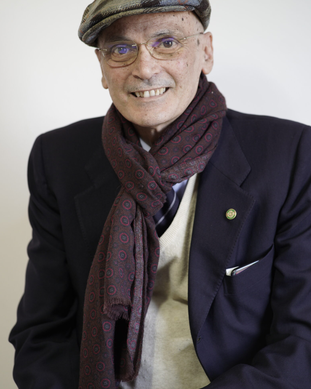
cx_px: 156
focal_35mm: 105
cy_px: 187
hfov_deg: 14.7
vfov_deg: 18.3
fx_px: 1208
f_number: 2.8
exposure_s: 1/160
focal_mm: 85
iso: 320
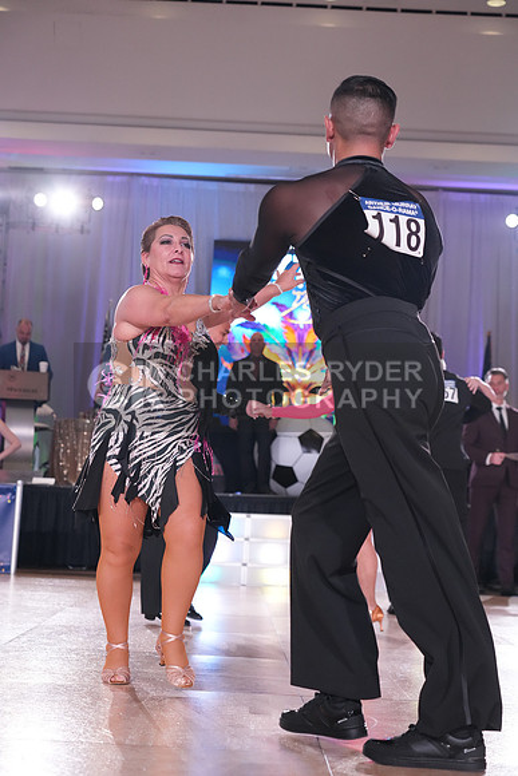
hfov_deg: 21.9
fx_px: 1337
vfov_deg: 32.4
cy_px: 388
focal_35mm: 62
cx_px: 259
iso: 3200
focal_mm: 62
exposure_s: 1/500
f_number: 4
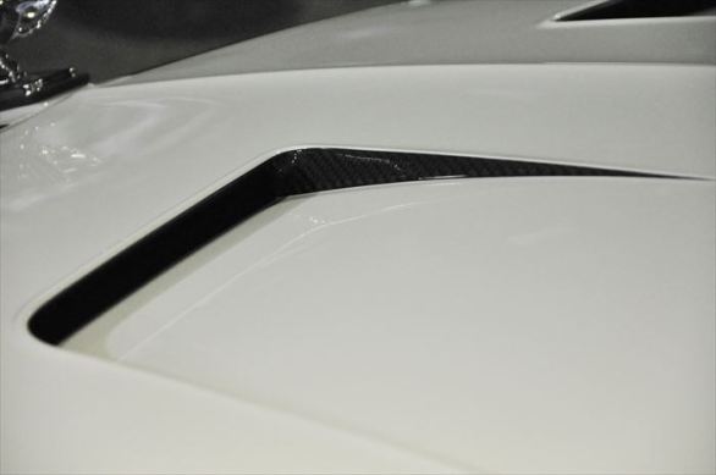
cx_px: 358
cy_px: 238
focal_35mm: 158
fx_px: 3128
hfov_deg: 13.1
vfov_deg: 8.7
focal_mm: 105
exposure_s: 1/200
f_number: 5.6
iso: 3200
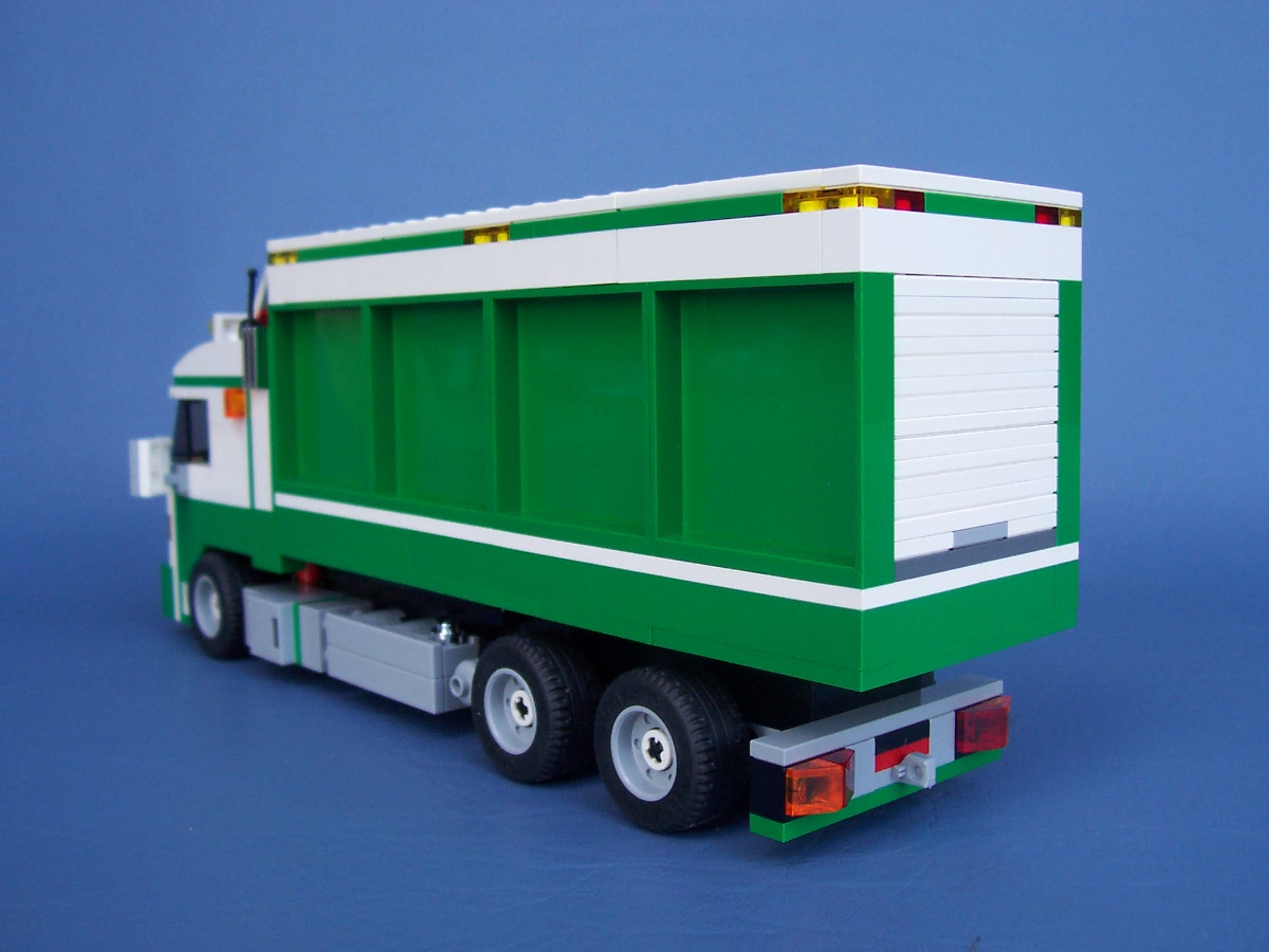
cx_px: 634
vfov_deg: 38.7
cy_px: 476
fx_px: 1356
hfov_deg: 50.1
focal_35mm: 37
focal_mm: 5.6
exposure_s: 1/125
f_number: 2.8
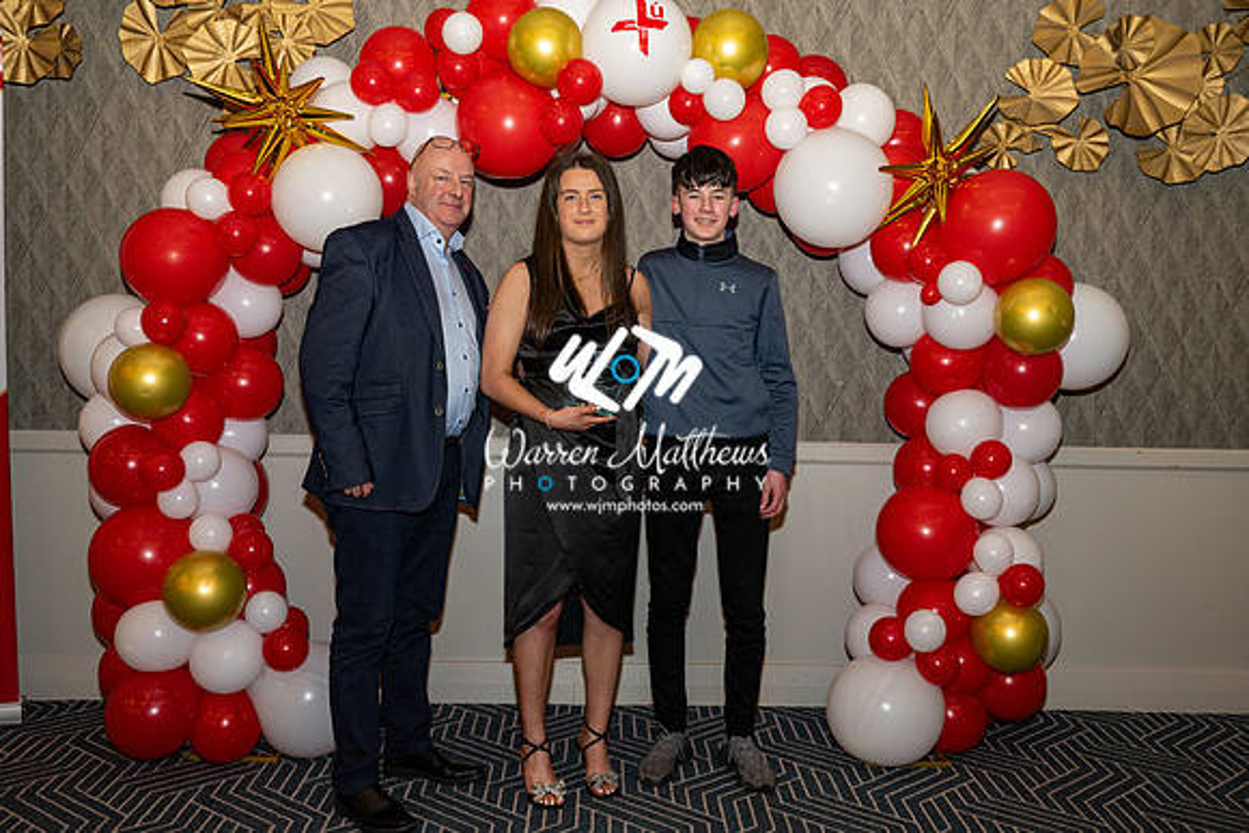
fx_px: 1240
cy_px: 401
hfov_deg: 53.4
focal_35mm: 36
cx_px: 658
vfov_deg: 37.2
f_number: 3.5
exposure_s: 1/125
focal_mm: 33.5
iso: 500
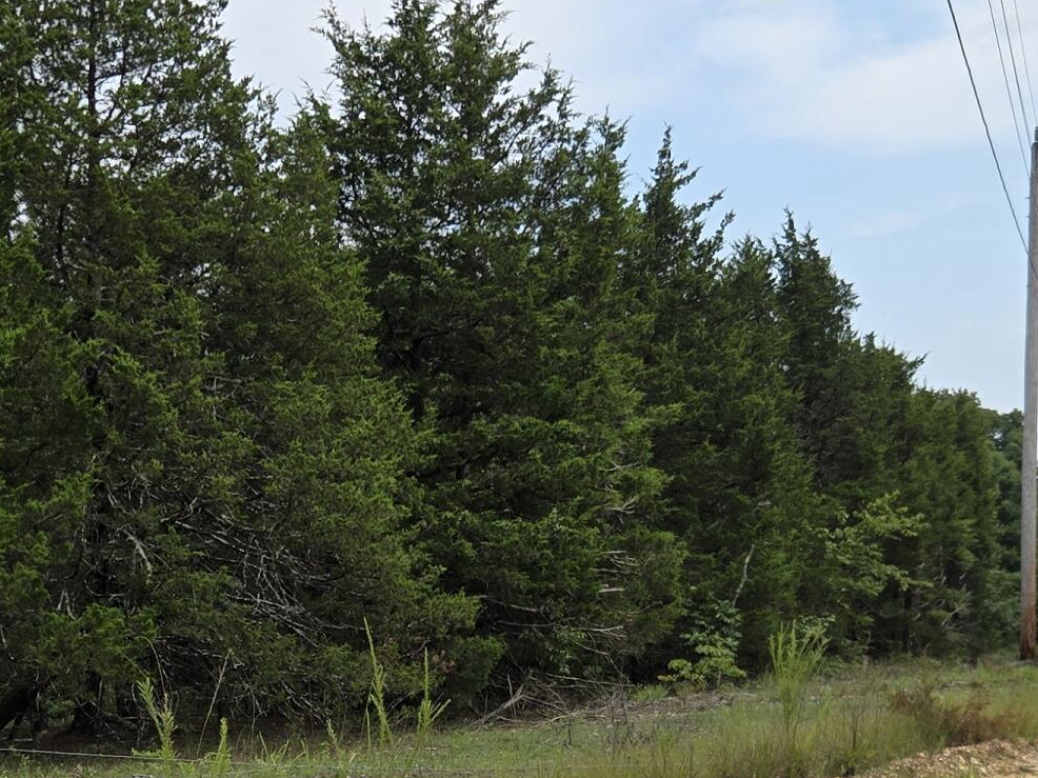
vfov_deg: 20.7
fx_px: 2099
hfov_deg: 27.7
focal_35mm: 70
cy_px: 637
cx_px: 399
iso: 25
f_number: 1.8
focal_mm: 5.4
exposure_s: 1/1318
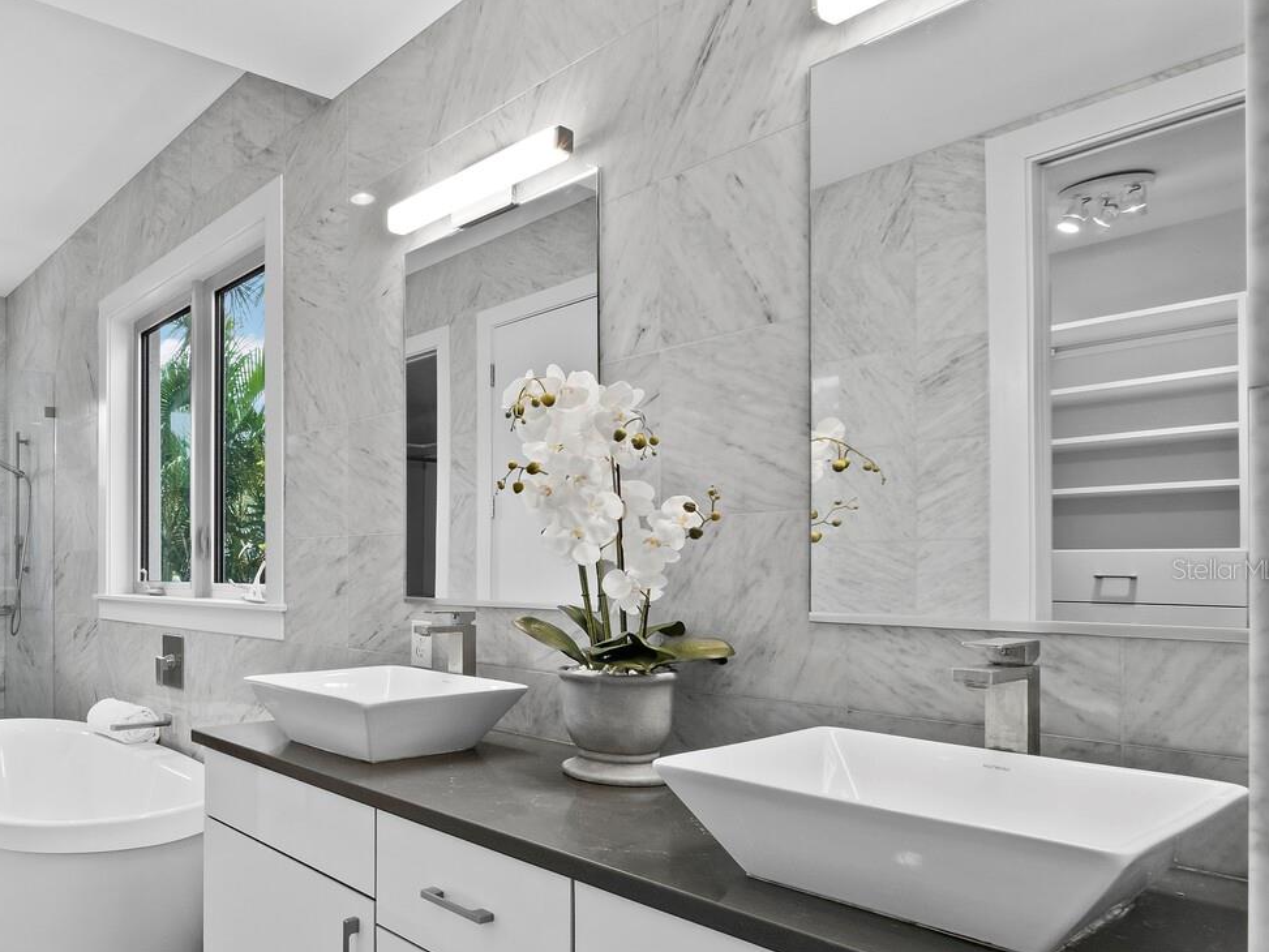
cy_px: 569
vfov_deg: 58.4
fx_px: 843
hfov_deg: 67.0
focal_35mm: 23
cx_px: 253
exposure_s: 1/2
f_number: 11
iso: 400
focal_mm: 7
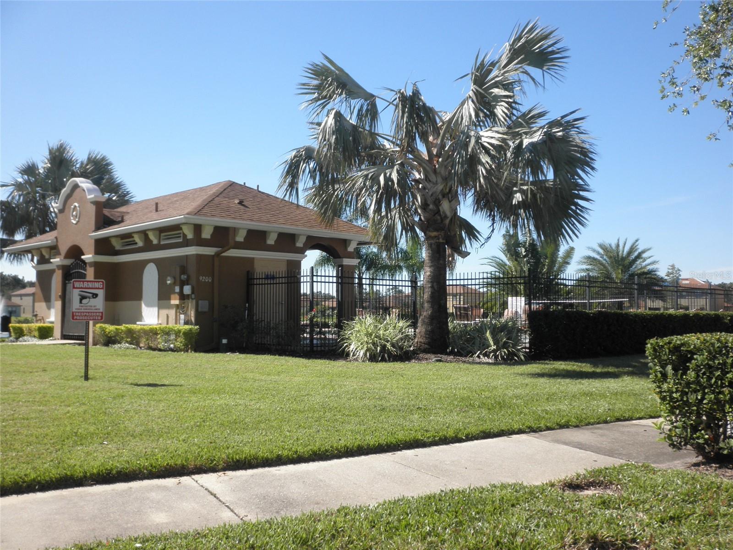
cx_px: 366
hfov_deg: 52.6
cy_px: 275
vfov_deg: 40.7
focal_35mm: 35
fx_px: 741
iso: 64
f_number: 9.1
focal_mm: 6.1
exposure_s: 1/80
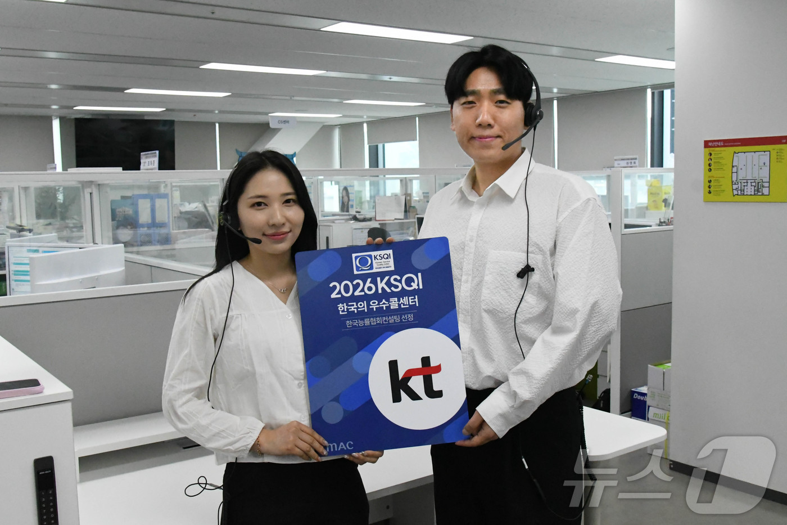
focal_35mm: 36
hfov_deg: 53.1
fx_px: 787
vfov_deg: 36.9
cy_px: 262
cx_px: 394
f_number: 5.6
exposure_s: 1/1000
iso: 12800
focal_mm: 24
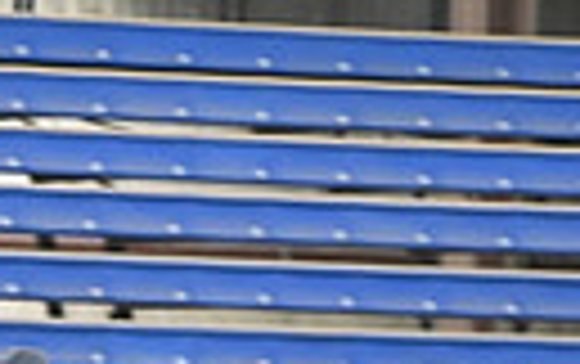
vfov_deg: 1.4
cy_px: 690
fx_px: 14482
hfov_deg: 2.3
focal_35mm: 915
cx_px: -94
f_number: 3.2
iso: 3200
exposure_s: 1/250
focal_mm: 200
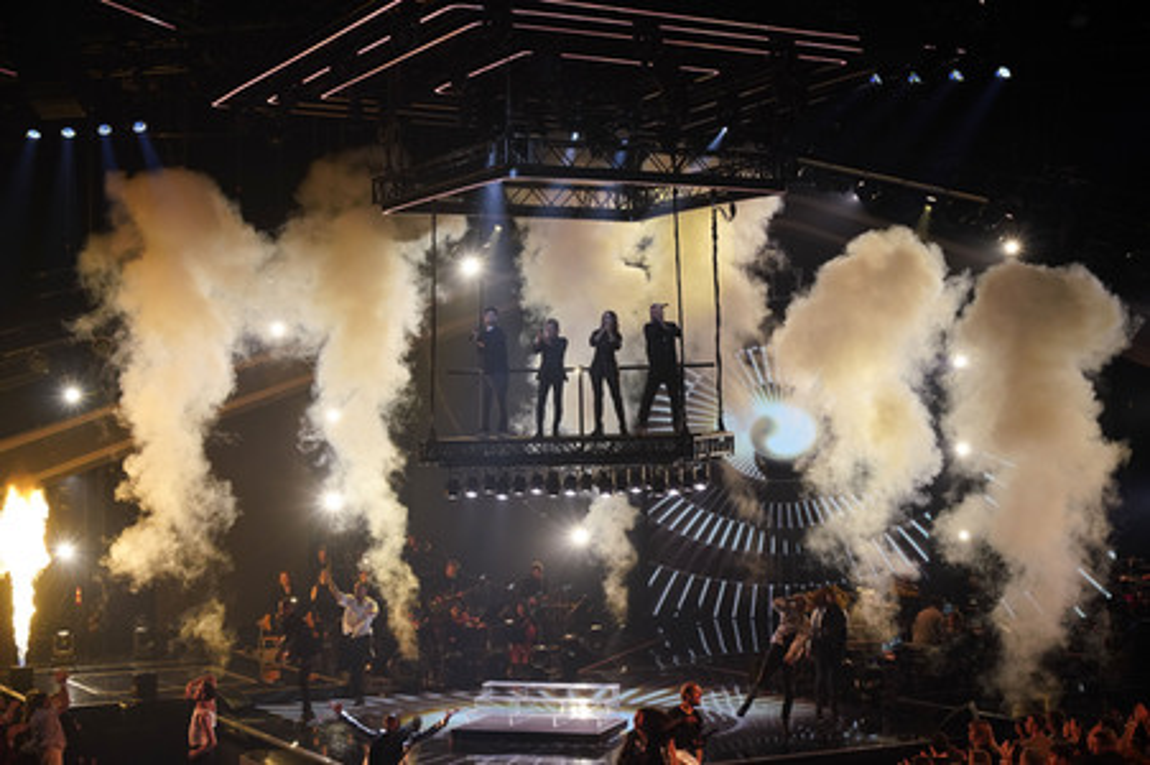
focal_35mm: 59
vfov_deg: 23.0
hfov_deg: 34.0
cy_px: 382
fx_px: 1883
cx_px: 575
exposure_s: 1/100
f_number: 5.6
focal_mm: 59
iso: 2000
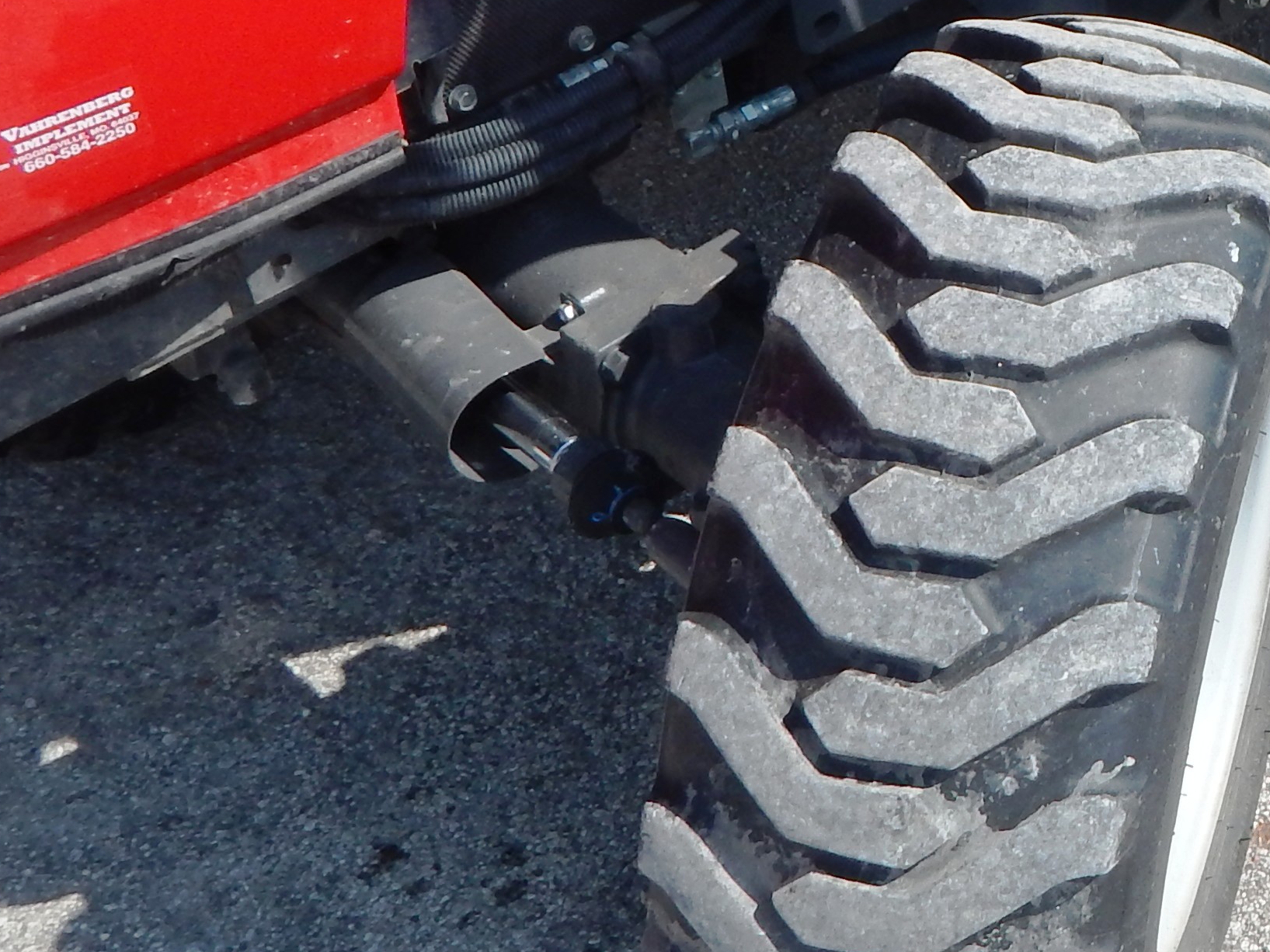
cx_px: 1442
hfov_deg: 28.0
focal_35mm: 62
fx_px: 2275
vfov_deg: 23.2
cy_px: 163
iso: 125
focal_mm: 4
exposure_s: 1/1500
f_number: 3
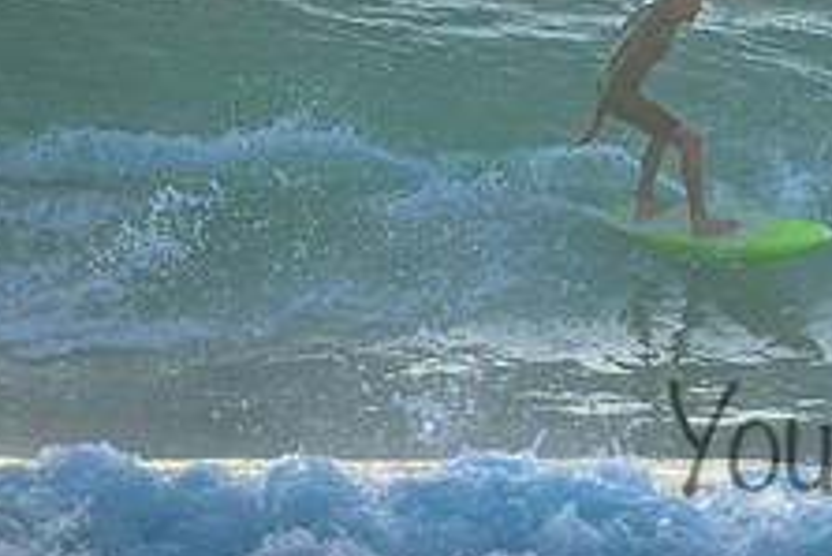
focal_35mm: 1431
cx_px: 844
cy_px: 140
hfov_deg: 1.4
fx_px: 33092
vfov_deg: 1.0
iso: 640
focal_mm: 400
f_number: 5.6
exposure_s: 1/2000
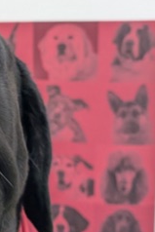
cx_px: -82
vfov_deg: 24.2
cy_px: 98
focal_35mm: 84
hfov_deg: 15.0
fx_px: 542
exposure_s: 1/120
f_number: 1.68
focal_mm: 6.9
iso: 451
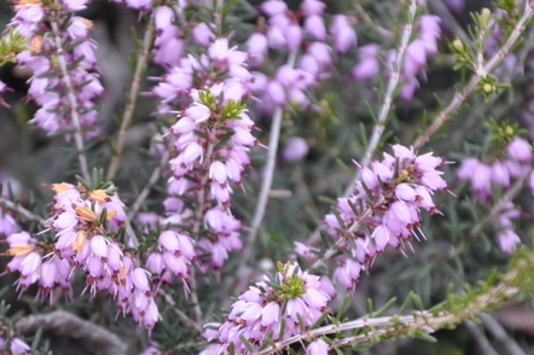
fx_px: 4223
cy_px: 272
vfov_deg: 4.8
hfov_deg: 7.2
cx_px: 155
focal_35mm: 285
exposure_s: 1/160
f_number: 5.6
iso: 800
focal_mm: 105
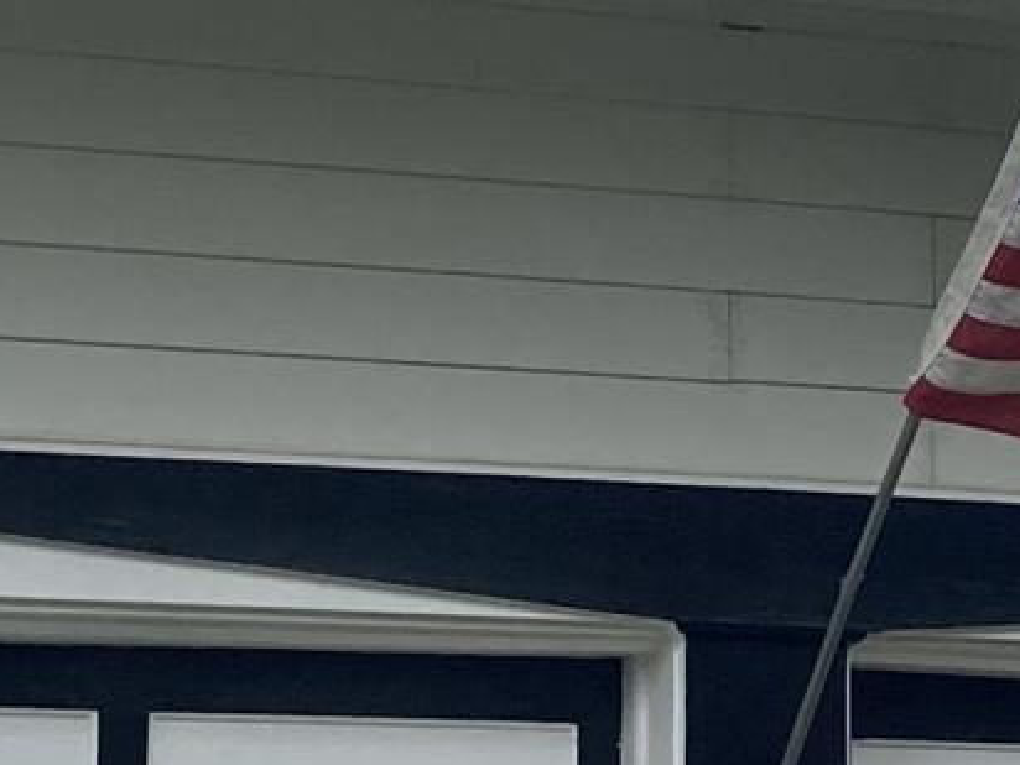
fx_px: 6011
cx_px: 1074
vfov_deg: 7.3
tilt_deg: +7.8
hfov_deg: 9.6
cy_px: 369
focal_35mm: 204
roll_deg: -0.3
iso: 20
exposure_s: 1/2404
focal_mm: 3.99
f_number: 1.8
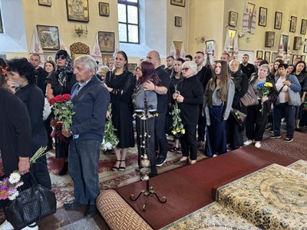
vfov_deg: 56.8
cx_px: 154
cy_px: 115
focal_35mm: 24
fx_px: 213
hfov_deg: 71.6
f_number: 1.78
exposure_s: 1/50
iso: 500
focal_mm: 6.76
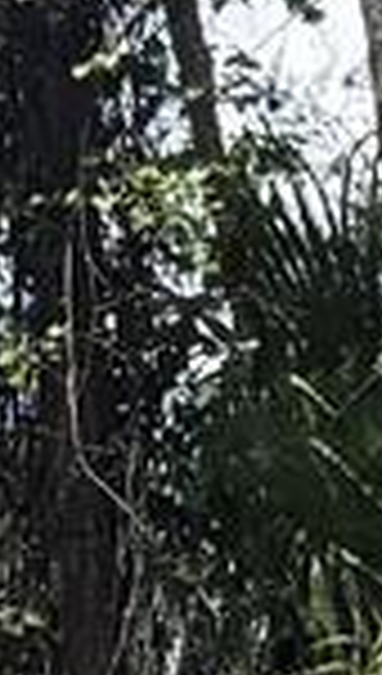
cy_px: 1917
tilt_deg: +1.6
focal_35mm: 278
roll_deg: +5.8
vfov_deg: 7.0
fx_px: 4978
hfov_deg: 4.1
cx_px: -1092
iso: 80
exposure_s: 1/2525
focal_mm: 6.76
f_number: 1.78
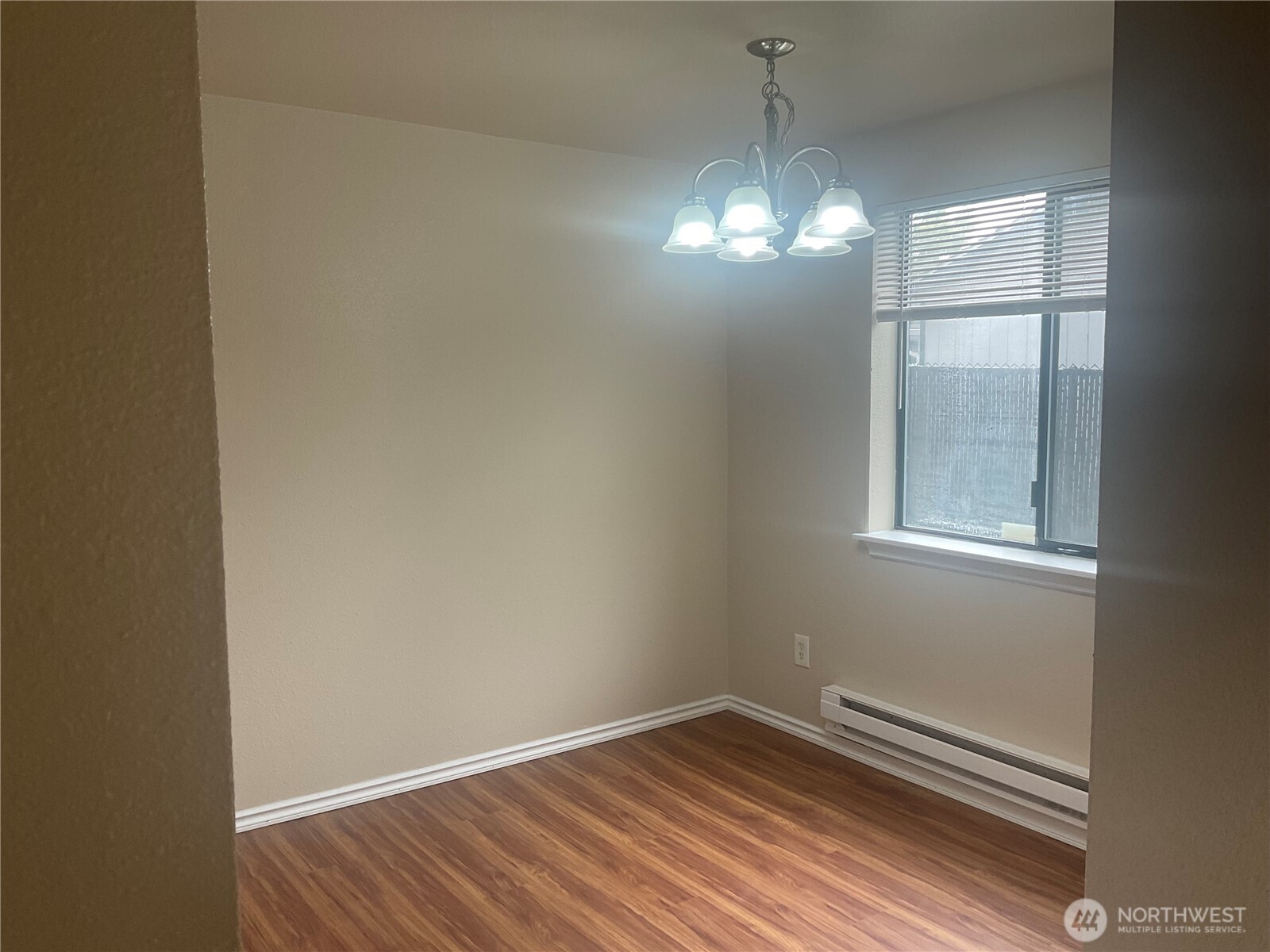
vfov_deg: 48.2
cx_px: 635
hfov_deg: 61.7
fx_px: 1064
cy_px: 476
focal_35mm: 29
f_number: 1.8
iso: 40
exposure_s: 1/120
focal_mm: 3
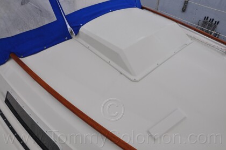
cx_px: 113
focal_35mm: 27
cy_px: 75
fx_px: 169
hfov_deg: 67.5
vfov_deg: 47.7
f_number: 9
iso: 200
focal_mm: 18
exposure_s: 1/320
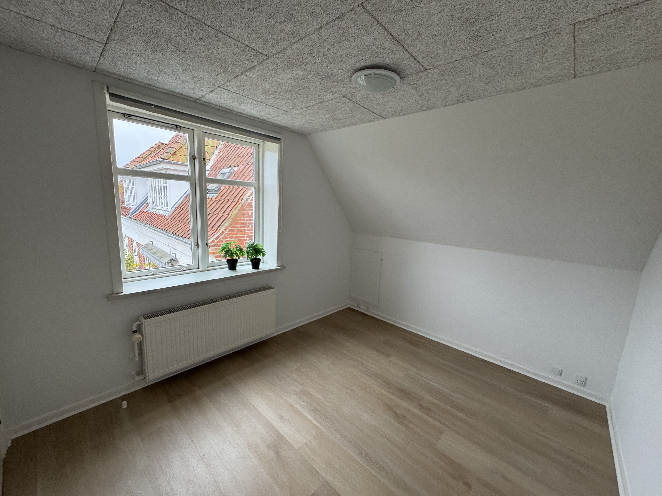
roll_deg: -2.8
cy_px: 248
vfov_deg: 85.7
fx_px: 268
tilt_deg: -8.8
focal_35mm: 14
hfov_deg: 102.1
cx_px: 331
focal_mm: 2.22
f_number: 2.2
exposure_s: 1/99
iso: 250
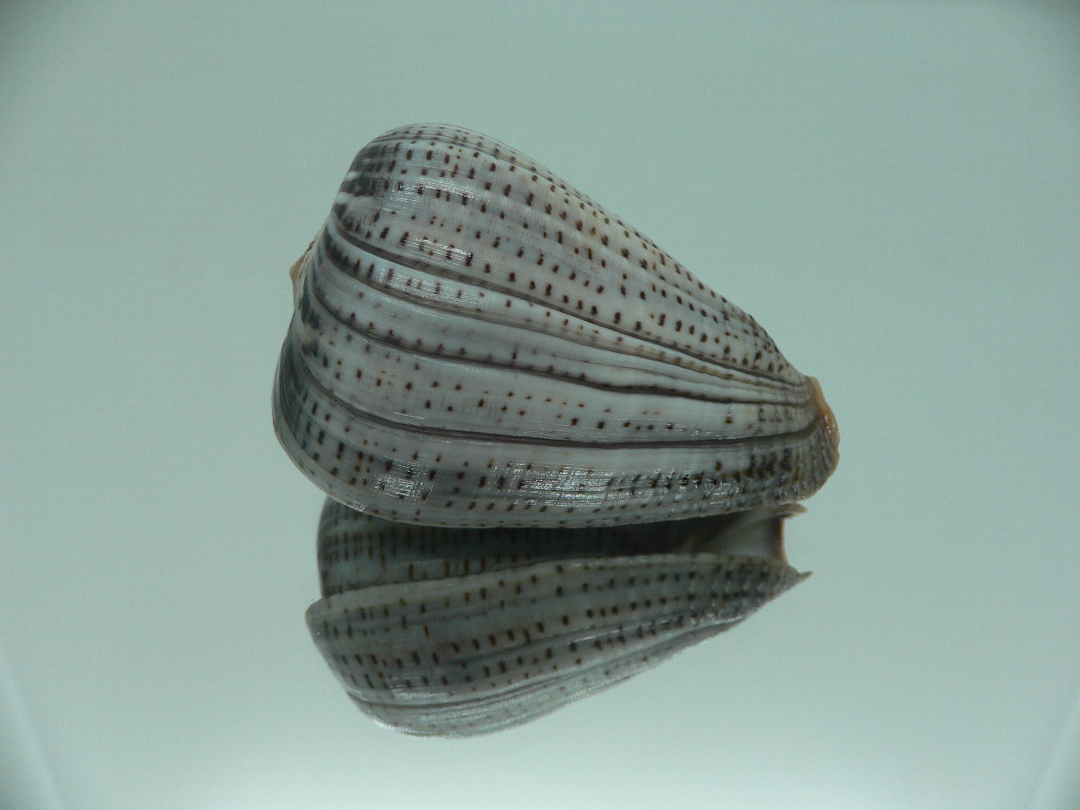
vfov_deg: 40.7
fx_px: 1092
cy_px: 405
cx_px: 540
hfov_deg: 52.6
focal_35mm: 35
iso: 80
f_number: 2.8
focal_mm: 4.6
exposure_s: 1/60
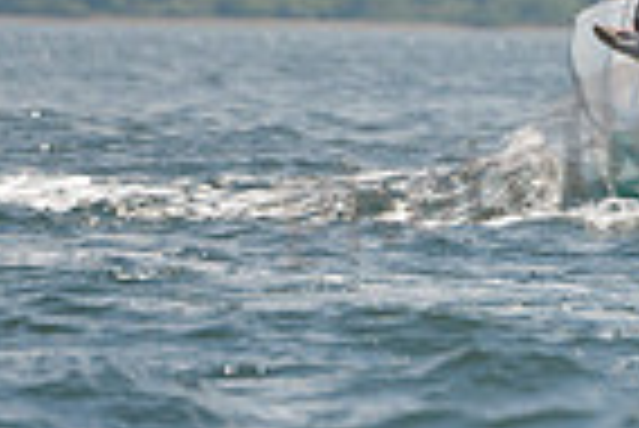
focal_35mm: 980
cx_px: 1143
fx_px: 17413
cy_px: -142
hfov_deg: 2.1
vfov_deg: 1.4
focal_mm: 240
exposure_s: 1/2000
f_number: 5.6
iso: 280
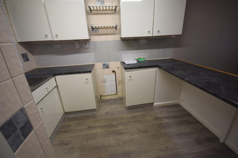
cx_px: 119
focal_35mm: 15
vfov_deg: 77.3
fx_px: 99
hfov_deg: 100.4
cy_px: 79
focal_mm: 10
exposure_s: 1/60
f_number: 4
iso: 400
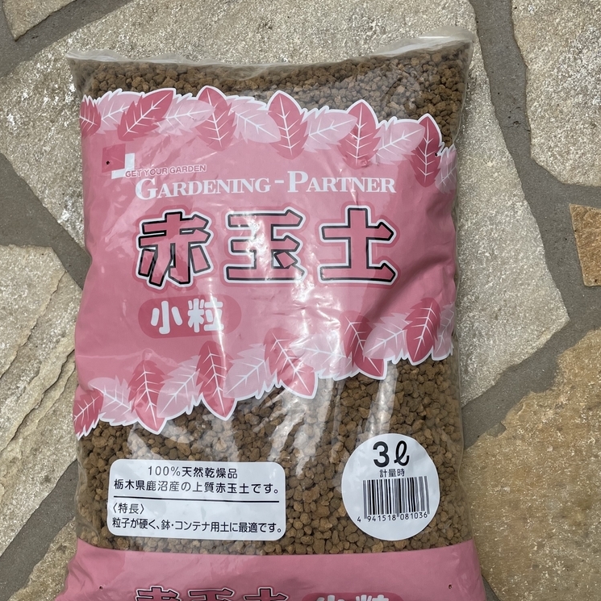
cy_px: 318
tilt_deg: -83.1
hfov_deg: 44.9
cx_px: 273
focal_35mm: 37
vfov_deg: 44.9
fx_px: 727
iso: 32
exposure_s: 1/4292
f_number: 1.6
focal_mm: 4.2
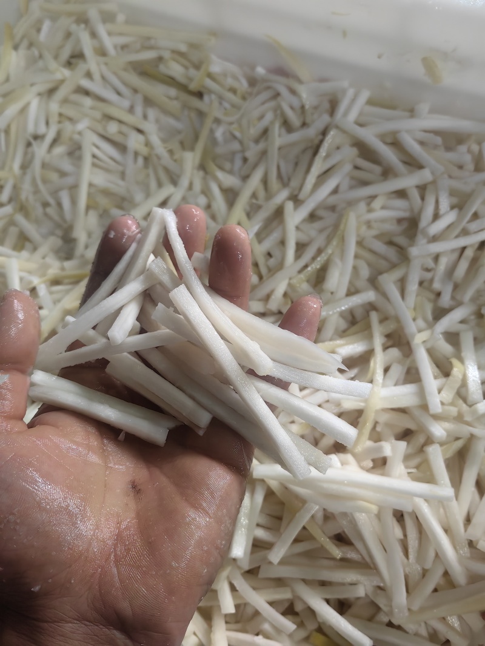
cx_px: 242
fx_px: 523
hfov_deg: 49.7
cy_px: 323
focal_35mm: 28
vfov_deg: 63.4
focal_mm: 5.75
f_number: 2
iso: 500
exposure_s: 1/100
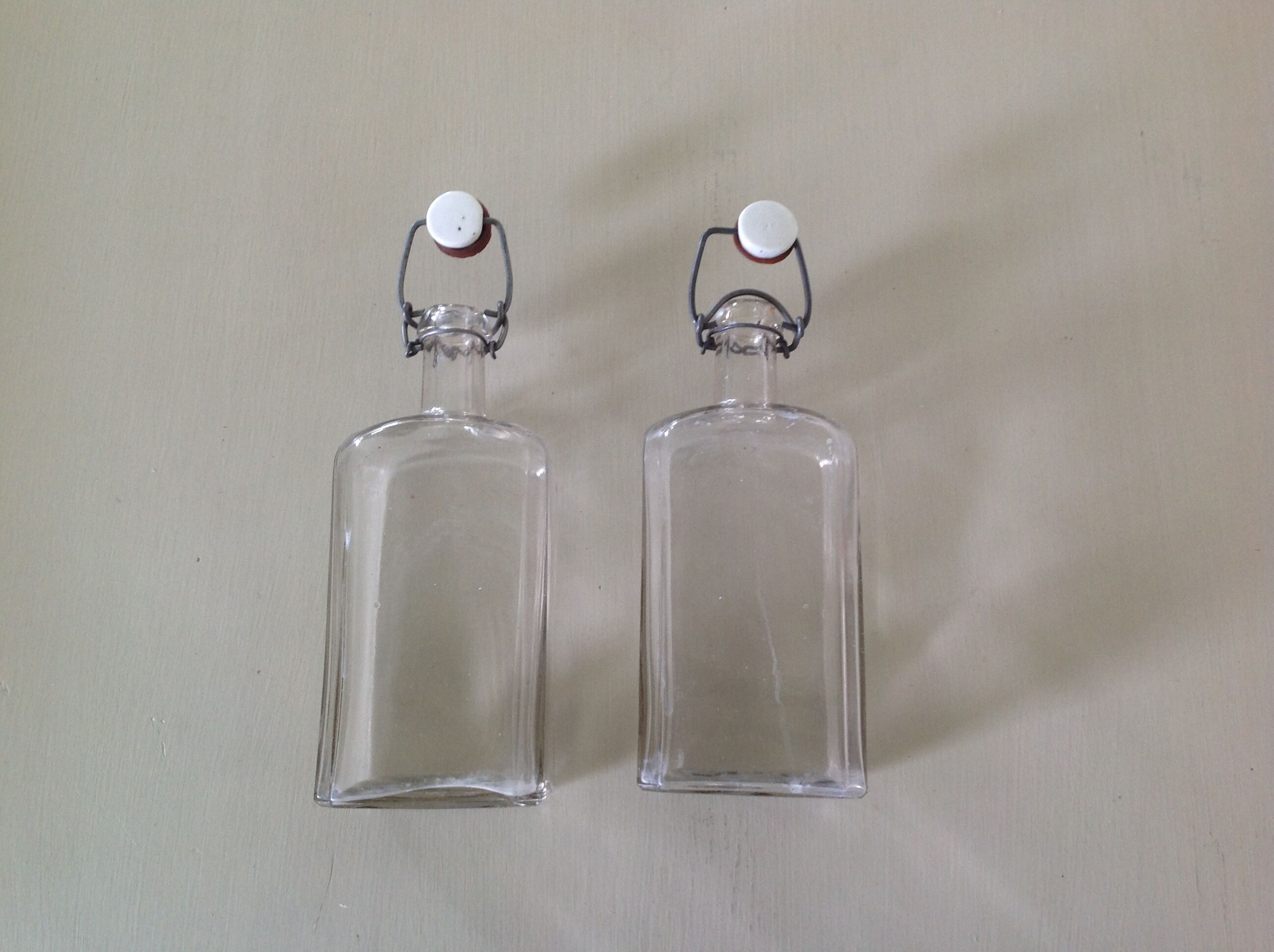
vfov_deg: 40.6
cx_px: 637
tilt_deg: -79.1
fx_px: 1286
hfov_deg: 52.7
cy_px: 476
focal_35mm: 35
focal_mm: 4.28
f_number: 2.4
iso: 80
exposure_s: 1/15
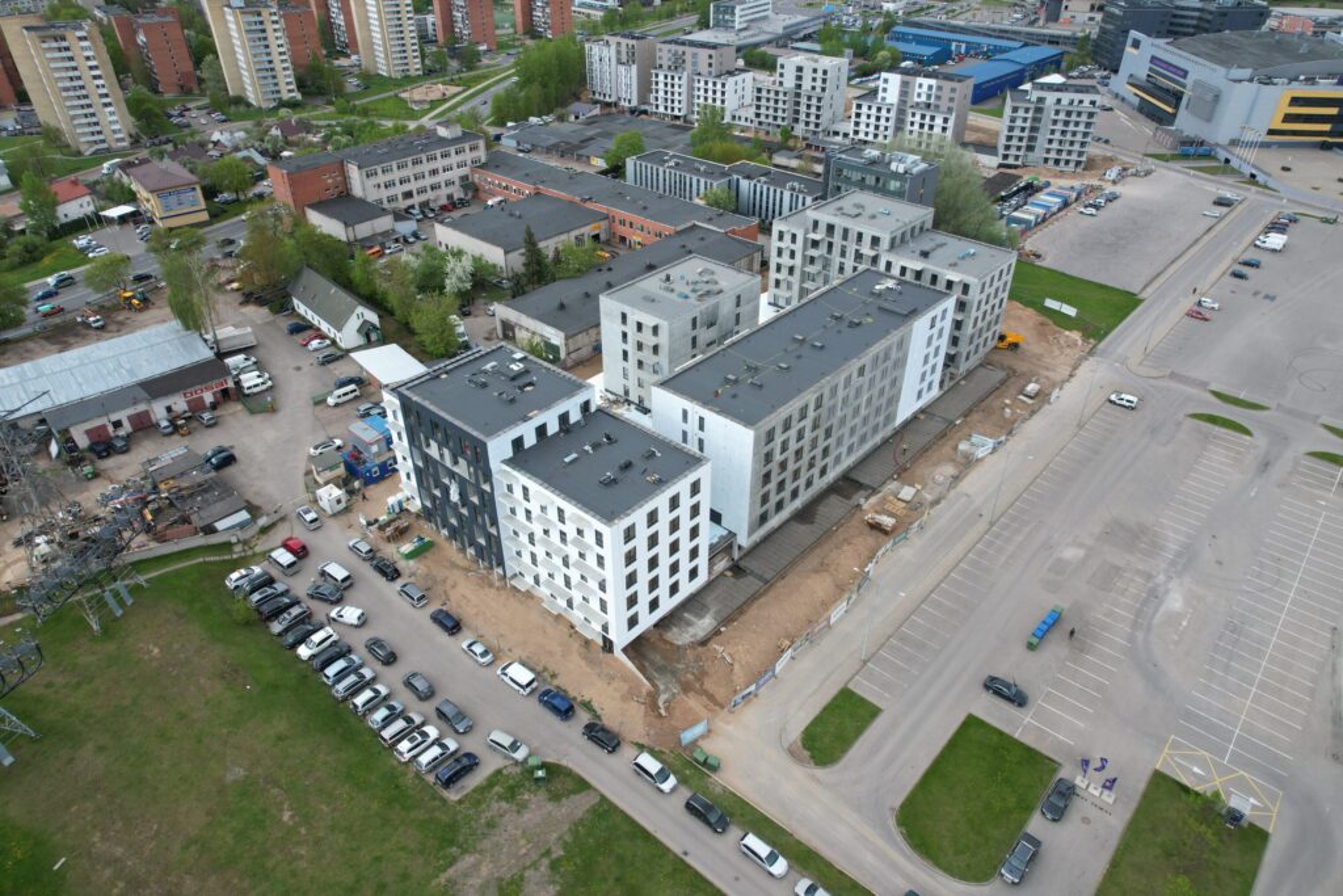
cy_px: 448
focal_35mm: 22
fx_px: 821
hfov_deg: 78.6
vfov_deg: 57.2
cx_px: 672
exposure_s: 1/725
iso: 100
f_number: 2.8
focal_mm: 8.38
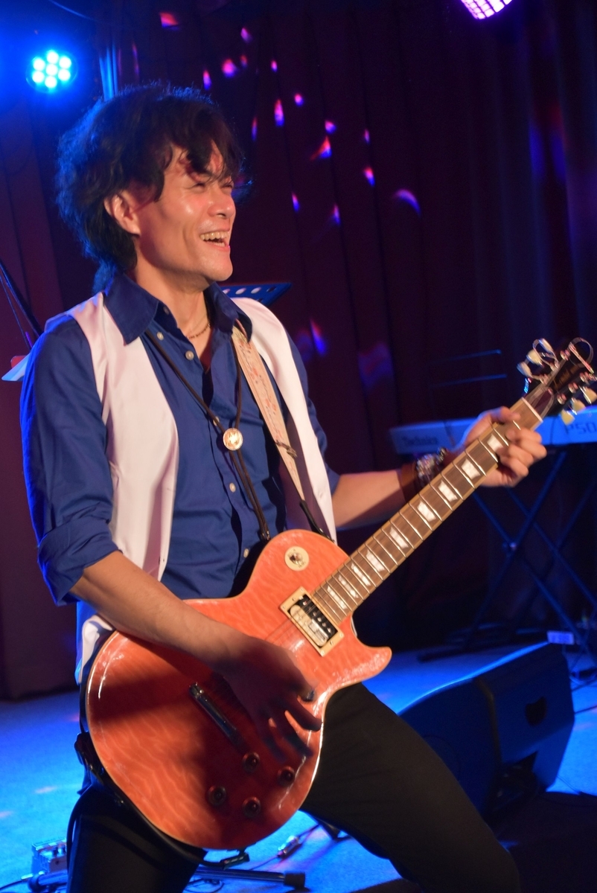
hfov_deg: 20.6
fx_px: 1639
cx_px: 298
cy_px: 446
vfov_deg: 30.5
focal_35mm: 66
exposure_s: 1/60
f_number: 4.8
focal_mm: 44
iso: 2000
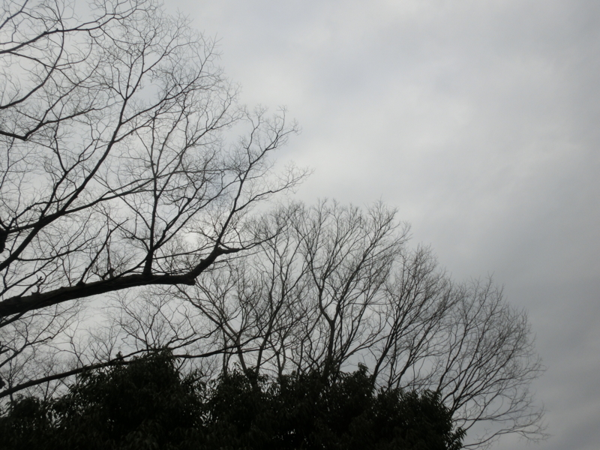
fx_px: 520
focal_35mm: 30
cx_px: 300
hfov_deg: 60.0
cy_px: 225
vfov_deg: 46.8
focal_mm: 5.36
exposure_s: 1/200
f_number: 8.9
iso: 80
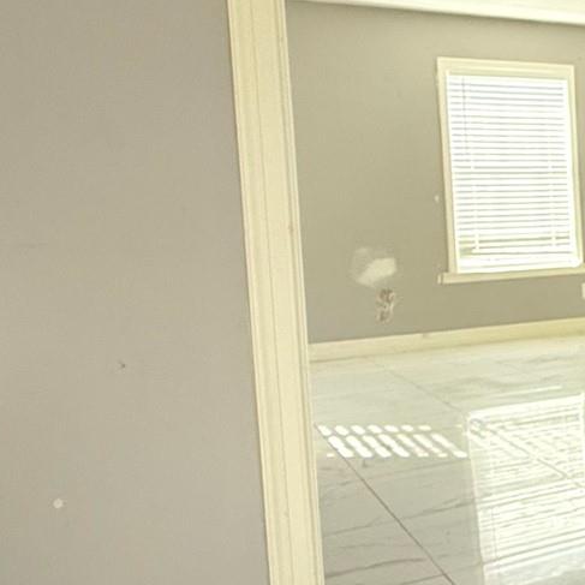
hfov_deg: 24.7
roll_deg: +1.4
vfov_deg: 32.8
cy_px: 268
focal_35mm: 52
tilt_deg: -5.0
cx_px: 894
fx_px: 994
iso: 200
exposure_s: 1/99
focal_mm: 2.22
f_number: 2.2
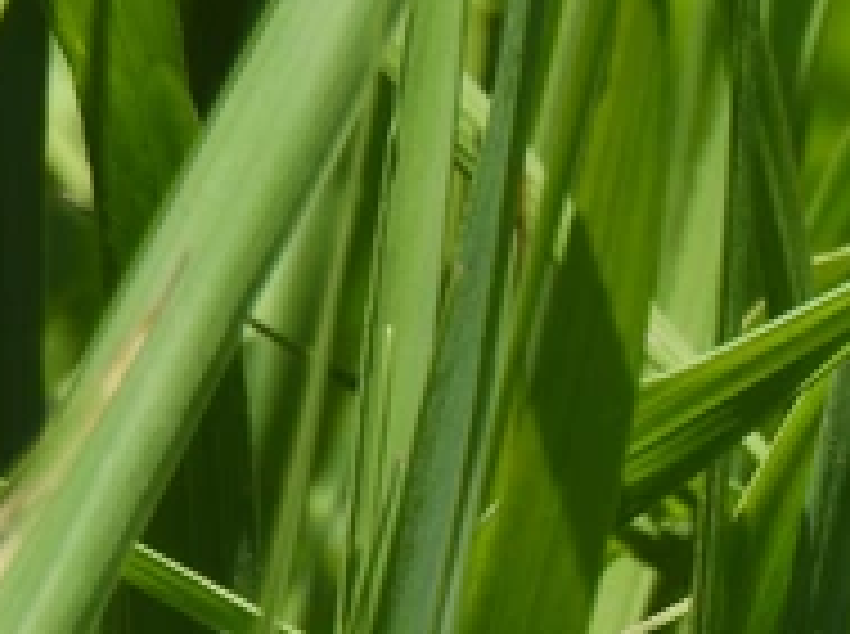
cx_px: 1210
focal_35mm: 2714
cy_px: 1007
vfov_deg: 0.5
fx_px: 66516
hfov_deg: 0.7
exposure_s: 1/320
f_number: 6.3
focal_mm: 143
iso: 100
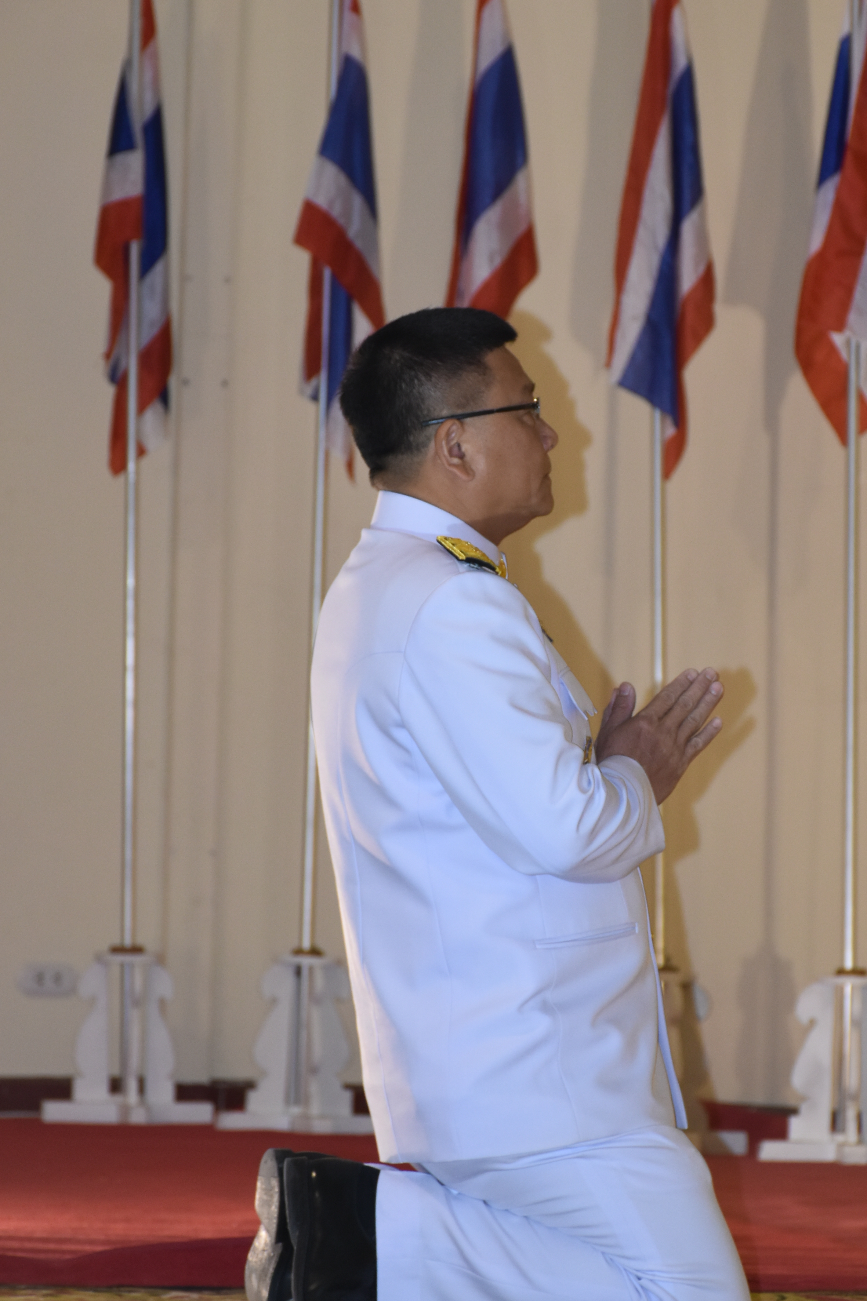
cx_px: 595
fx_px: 7250
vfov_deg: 10.3
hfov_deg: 6.8
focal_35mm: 201
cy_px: 683
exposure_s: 1/80
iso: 800
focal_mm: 95
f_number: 5.3
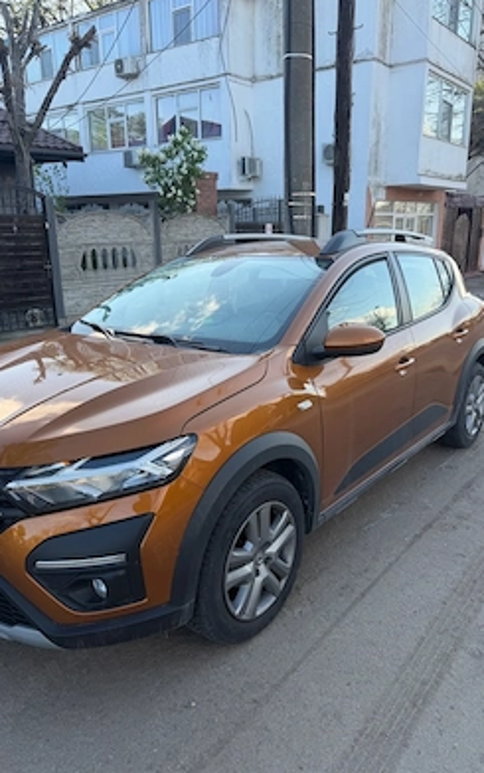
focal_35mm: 26
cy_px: 382
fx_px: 548
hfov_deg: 47.7
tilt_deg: -14.3
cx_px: 253
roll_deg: +0.1
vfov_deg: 70.4
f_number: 1.78
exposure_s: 1/671
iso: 80
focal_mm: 6.76
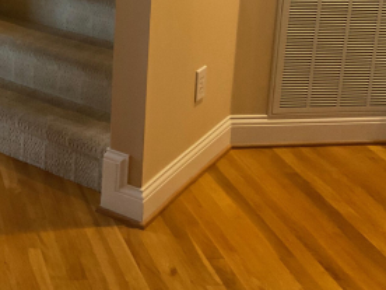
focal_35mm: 70
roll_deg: +0.5
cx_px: -58
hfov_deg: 25.4
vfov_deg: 19.9
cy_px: -49
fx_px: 781
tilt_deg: -13.0
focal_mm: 3
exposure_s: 1/40
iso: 200
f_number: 1.8
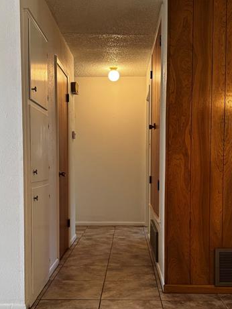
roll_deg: +0.8
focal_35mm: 40
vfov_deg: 46.6
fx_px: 357
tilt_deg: -2.9
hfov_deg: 36.0
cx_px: 123
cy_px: 182
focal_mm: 6.76
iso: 400
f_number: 1.78
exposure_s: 1/60
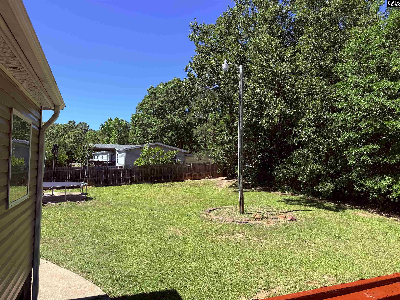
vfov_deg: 56.8
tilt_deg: +3.0
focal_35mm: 24
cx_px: 200
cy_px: 150
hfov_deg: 71.6
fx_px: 277
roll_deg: -0.7
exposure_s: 1/2445
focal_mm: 6.76
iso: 80
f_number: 1.78
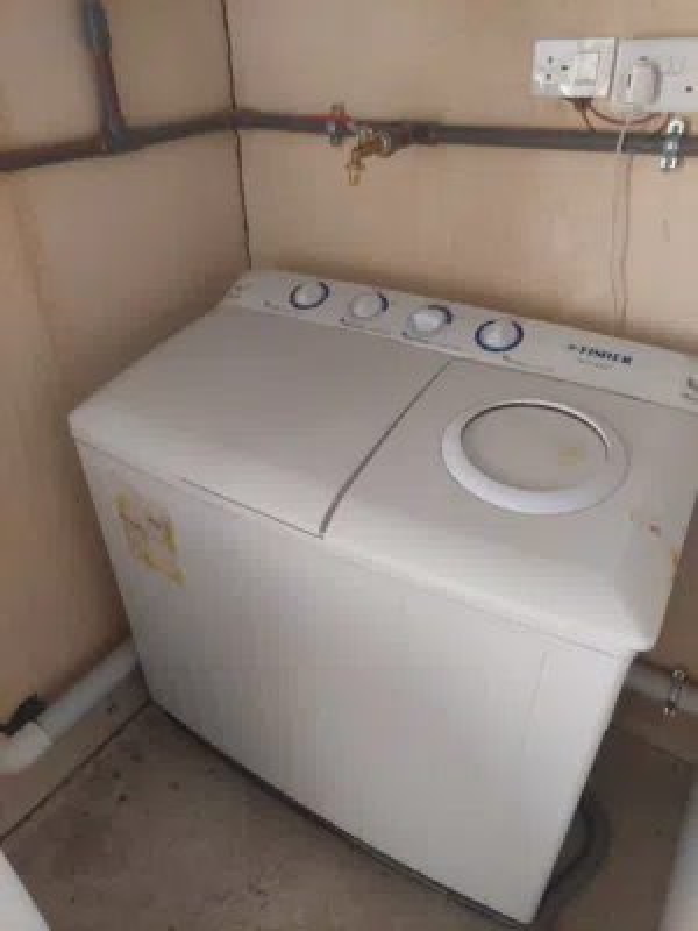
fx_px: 645
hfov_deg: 56.8
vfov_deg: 71.6
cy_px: 466
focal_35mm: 24
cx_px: 349
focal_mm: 5.23
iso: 125
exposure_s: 1/60
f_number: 1.8
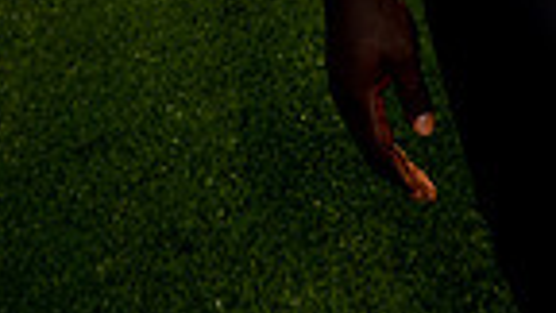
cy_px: -483
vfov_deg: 8.4
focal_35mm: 131
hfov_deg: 16.1
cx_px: 552
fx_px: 1931
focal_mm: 40
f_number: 7.1
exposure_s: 1/250
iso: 100
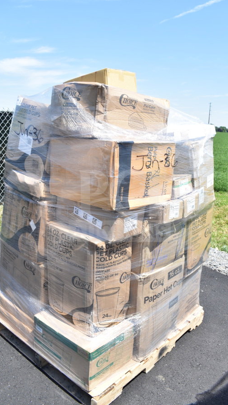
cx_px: 119
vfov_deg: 66.1
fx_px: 312
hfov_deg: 40.2
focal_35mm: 29
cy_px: 206
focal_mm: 18
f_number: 8
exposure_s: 1/250
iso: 200
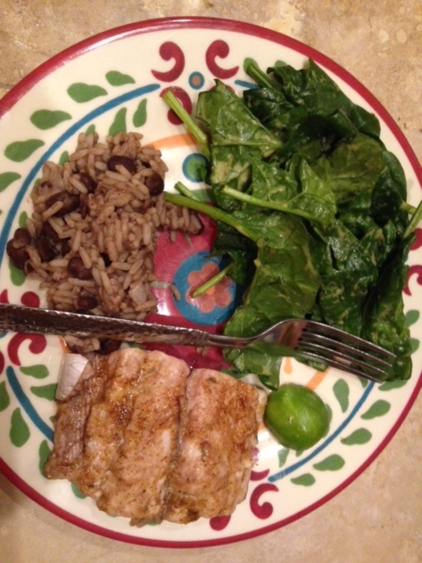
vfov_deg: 55.4
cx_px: 211
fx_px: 536
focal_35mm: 33
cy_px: 282
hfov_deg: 42.9
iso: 400
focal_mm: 4.12
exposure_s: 1/15
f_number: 2.4
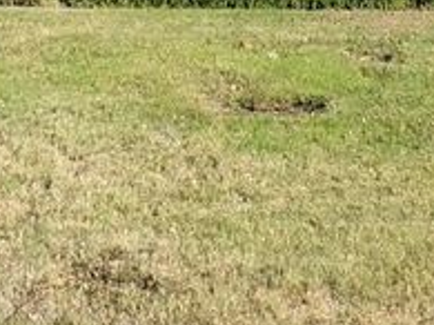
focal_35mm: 126
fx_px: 1579
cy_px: -403
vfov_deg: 10.4
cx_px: 183
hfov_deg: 15.6
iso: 100
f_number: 3
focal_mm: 4.3
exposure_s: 1/1250
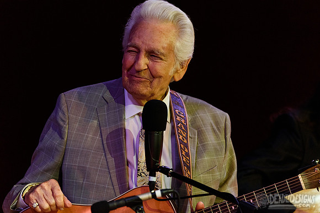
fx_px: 4445
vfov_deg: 2.8
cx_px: 160
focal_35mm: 500
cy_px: 106
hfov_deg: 4.1
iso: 2500
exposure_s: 1/640
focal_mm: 500
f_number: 6
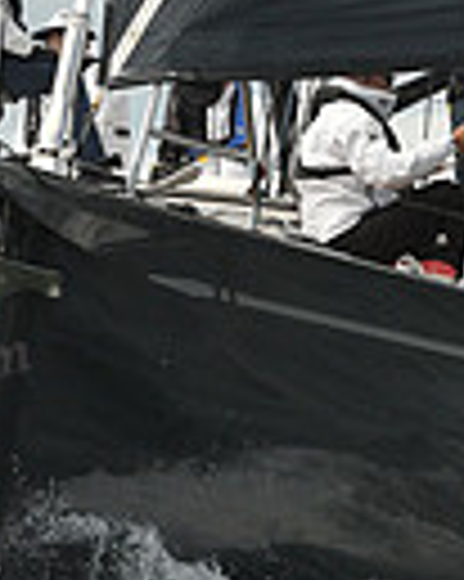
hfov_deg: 3.3
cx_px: 266
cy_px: 124
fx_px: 7957
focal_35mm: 463
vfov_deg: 4.2
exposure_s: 1/800
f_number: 11
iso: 320
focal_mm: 110
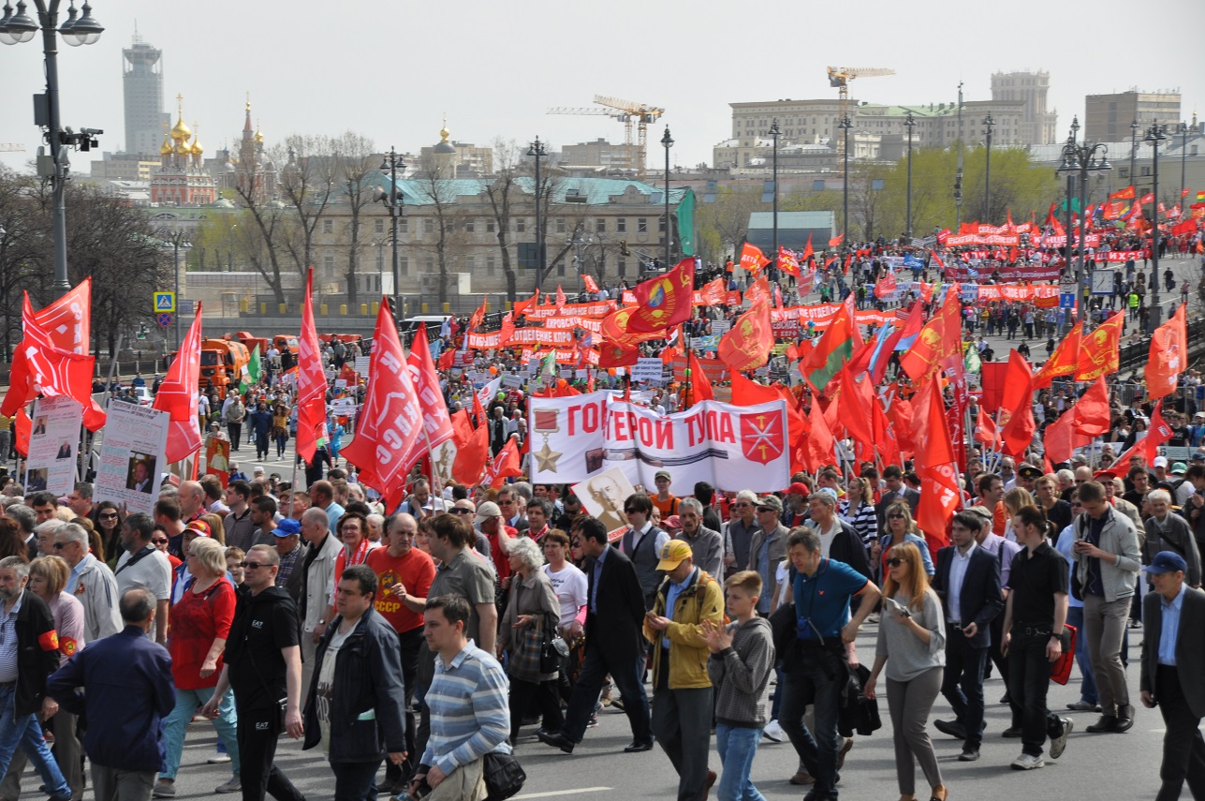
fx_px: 3761
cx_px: 602
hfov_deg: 18.2
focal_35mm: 112
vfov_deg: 12.1
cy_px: 400
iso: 200
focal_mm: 75
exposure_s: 1/320
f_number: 9
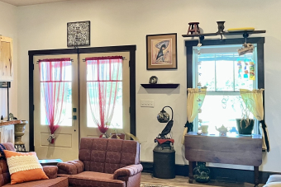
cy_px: 77
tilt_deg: +1.2
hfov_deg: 35.4
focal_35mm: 53
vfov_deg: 25.5
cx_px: 31
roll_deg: +0.6
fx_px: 414
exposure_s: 1/60
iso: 250
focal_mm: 5.1
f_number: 1.6
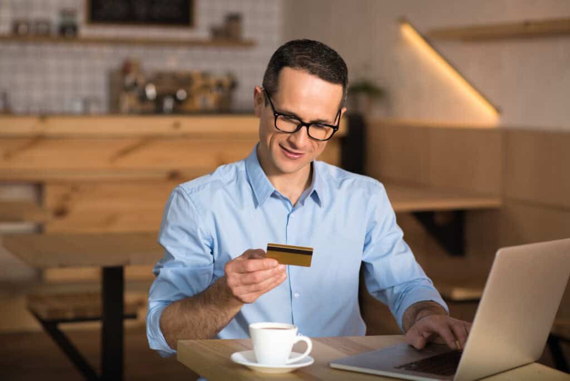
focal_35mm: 85
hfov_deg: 23.9
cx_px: 285
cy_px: 190
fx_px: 1347
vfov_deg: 16.1
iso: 100
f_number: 2.8
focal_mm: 85
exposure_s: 1/250
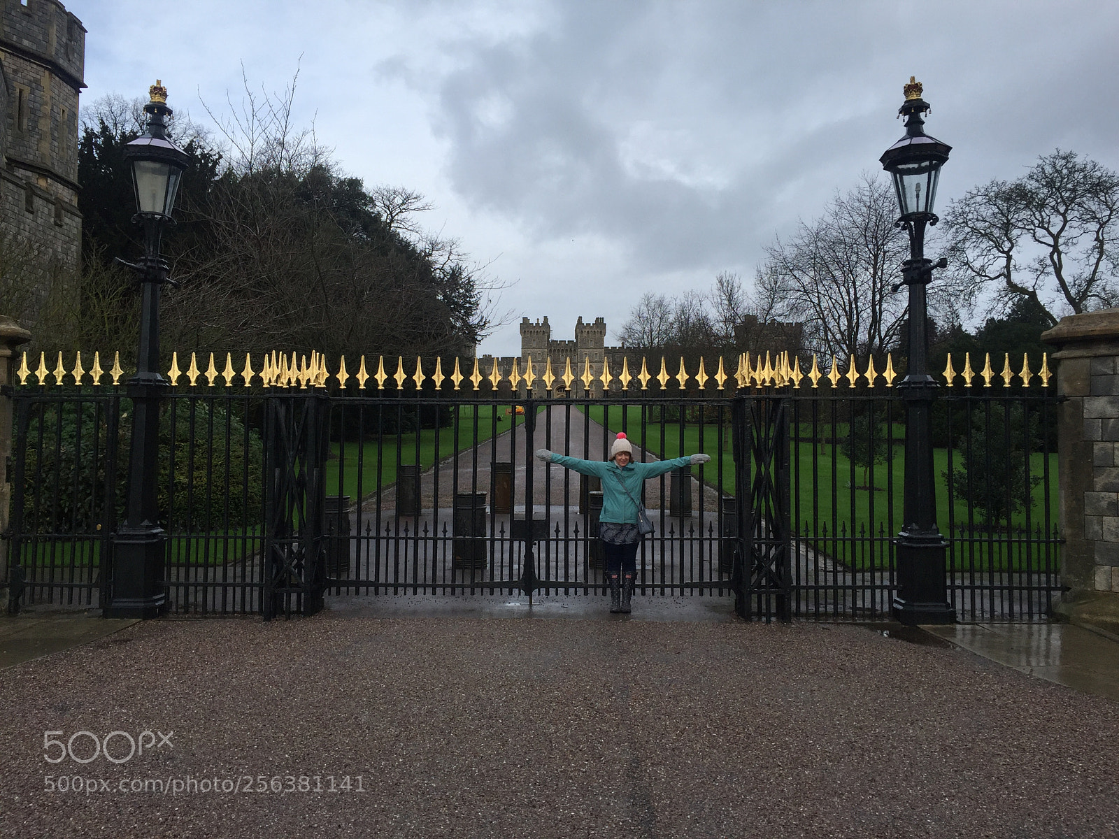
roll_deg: -1.0
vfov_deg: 48.2
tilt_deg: +2.7
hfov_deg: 61.7
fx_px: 937
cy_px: 420
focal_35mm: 29
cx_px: 560
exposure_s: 1/898
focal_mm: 4.15
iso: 32
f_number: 2.2
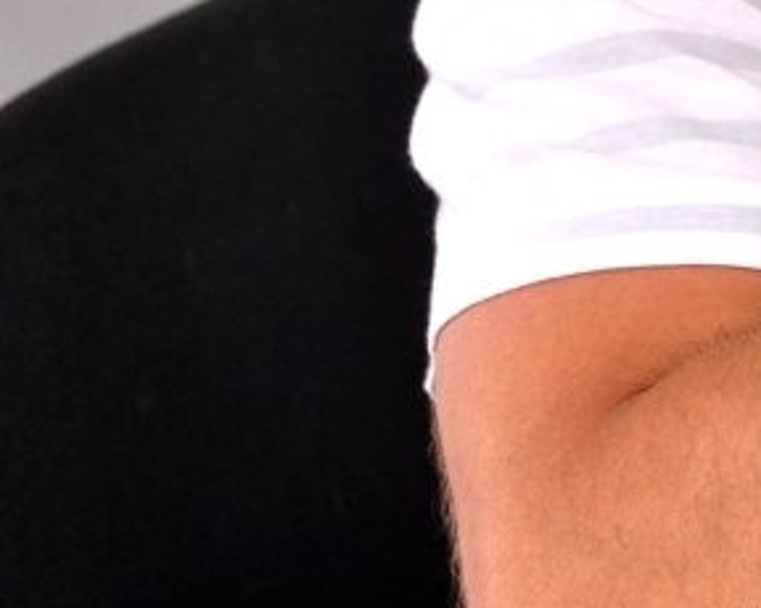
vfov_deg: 8.6
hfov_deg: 10.1
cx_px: 1567
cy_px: -274
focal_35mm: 176
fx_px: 3961
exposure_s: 1/100
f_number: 5.6
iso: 200
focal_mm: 30
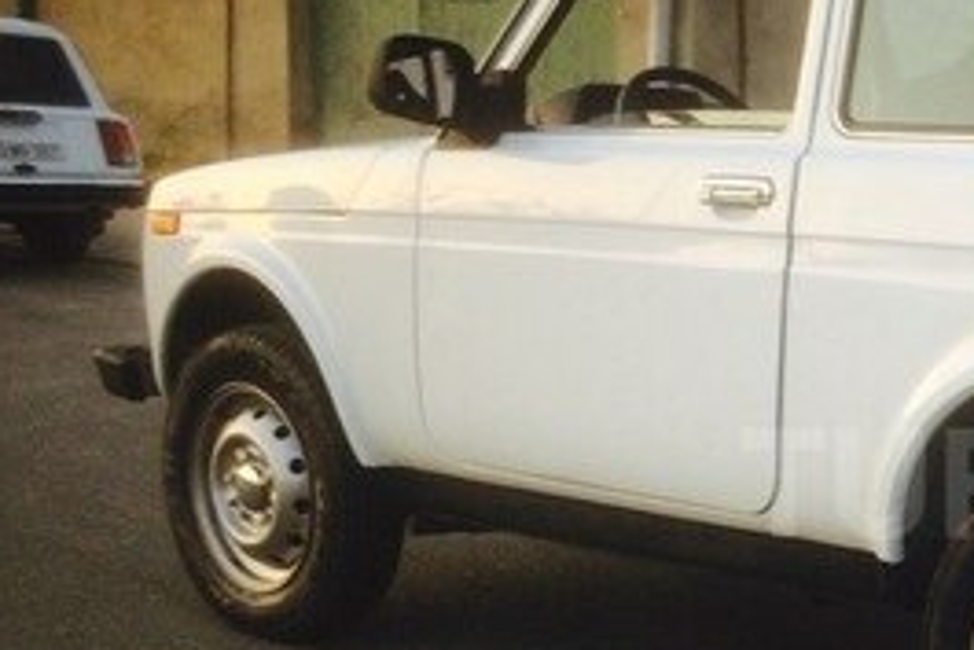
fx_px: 2030
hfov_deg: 24.8
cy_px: 483
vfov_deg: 18.1
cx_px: 1117
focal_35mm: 75
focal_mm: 4.15
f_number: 2.2
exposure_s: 1/100
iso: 32
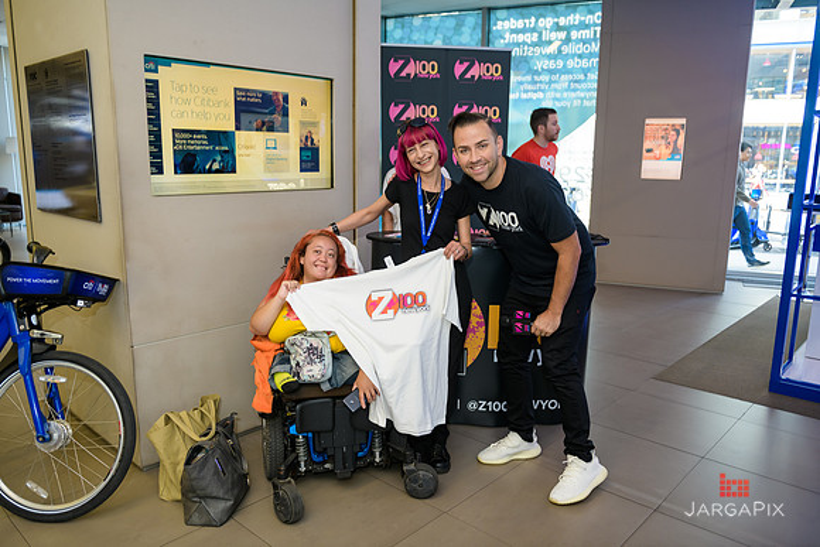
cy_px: 274
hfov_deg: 67.4
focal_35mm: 27
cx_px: 410
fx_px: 615
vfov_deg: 48.0
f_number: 3.2
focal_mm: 27
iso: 400
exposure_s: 1/125
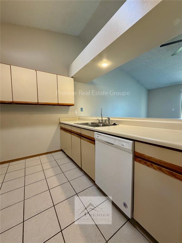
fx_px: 98
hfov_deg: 85.7
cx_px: 91
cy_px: 122
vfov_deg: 102.1
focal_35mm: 14
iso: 200
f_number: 2.2
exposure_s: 1/60
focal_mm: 2.22
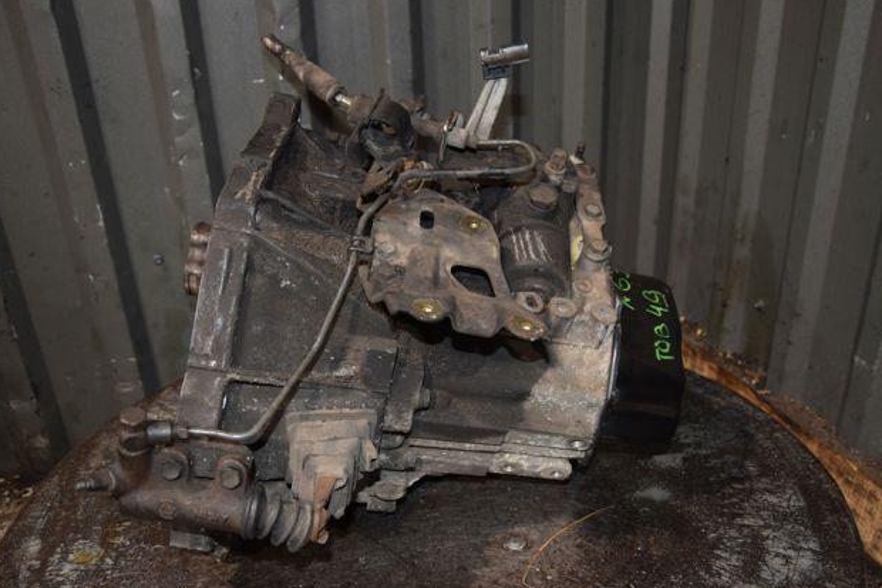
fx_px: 796
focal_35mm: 33
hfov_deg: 57.9
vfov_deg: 40.5
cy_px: 293
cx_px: 450
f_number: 5
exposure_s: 1/60
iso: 800
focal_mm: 21
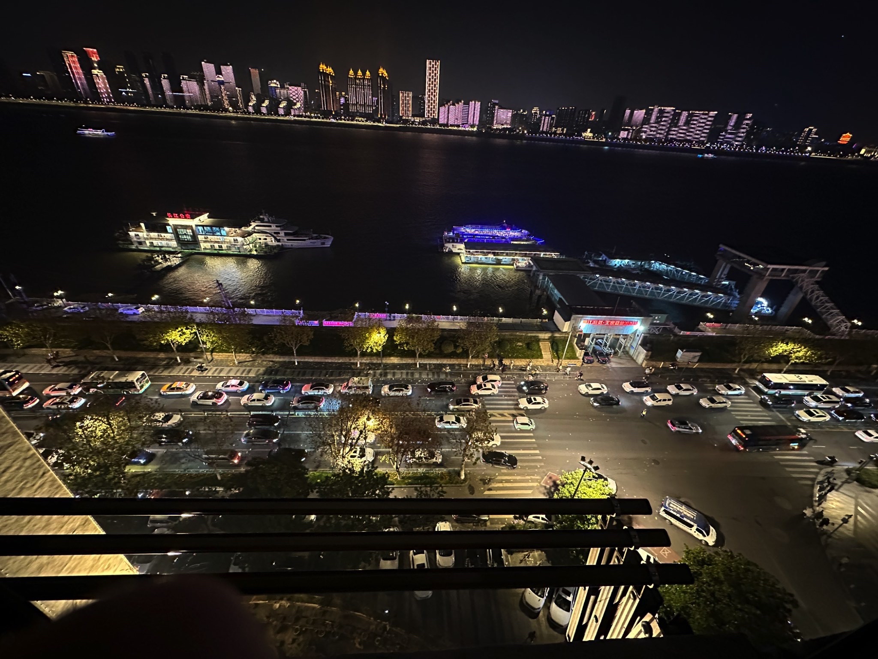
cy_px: 330
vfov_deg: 85.7
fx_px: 355
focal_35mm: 14
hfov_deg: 102.1
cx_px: 439
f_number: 2.2
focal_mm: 2.22
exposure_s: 1/33
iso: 1250
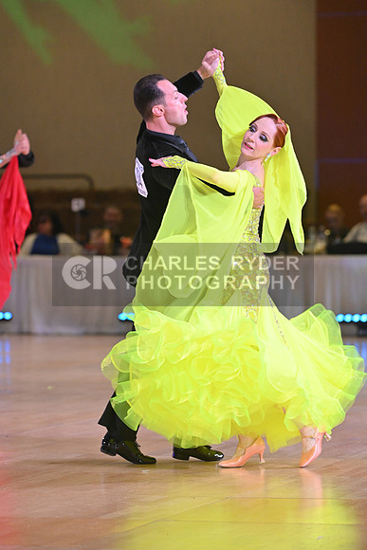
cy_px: 275
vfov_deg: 10.3
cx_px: 184
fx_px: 3056
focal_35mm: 200
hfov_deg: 6.9
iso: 3200
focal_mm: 200
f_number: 5
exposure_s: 1/400
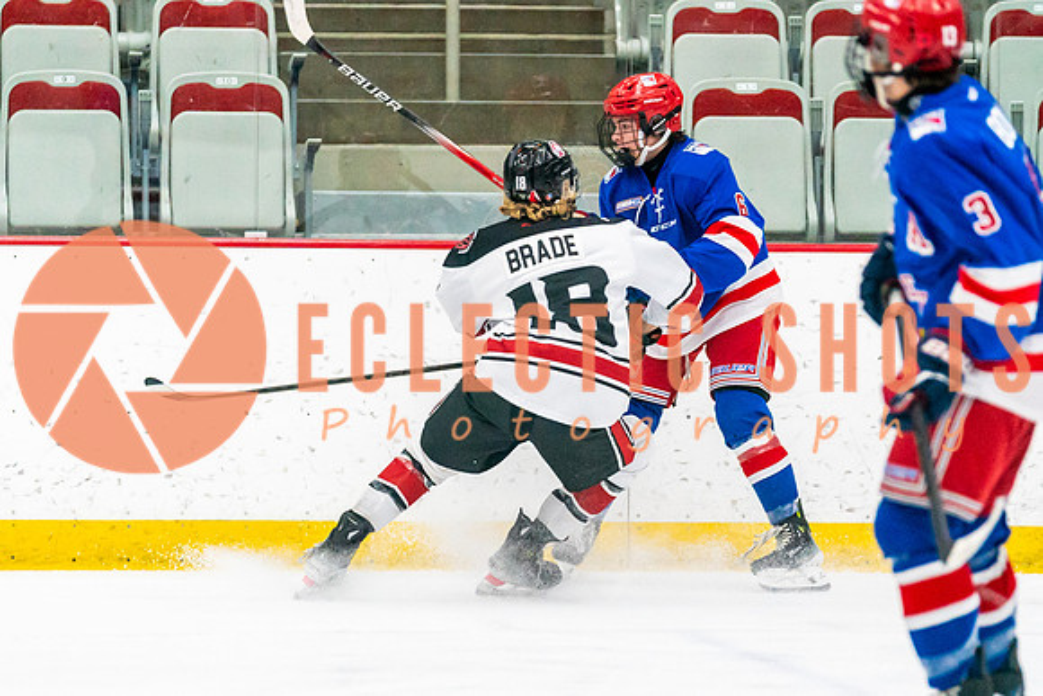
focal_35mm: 318
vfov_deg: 4.3
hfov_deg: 6.5
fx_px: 9221
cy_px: 429
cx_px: 566
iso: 3200
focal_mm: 179
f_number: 2.8
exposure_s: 1/1000
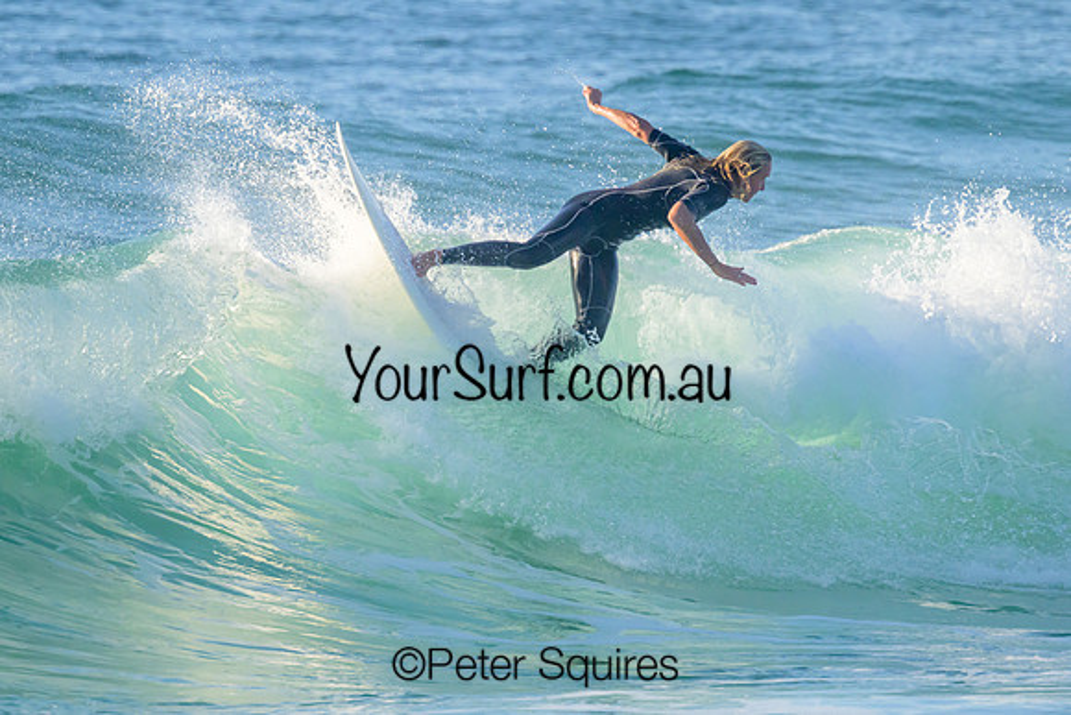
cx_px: 509
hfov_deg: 2.4
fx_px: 25347
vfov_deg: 1.6
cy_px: 374
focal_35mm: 852
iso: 1400
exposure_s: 1/2000
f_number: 11
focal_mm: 660
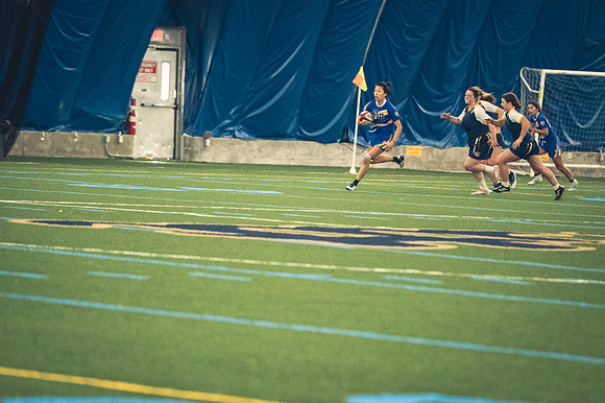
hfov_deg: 6.9
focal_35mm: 300
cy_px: 202
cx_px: 302
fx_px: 5039
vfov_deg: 4.6
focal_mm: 200
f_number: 2.8
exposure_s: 1/500
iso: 12800
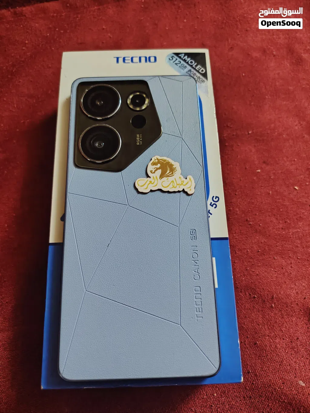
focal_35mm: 24
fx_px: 287
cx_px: 155
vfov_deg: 71.6
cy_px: 206
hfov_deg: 56.8
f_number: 1.75
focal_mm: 5.25
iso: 5781
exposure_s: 1/50
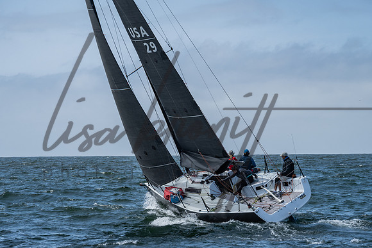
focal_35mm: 163
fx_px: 1686
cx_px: 190
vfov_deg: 8.4
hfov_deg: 12.6
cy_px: 165
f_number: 6.3
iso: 200
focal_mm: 120
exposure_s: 1/1250
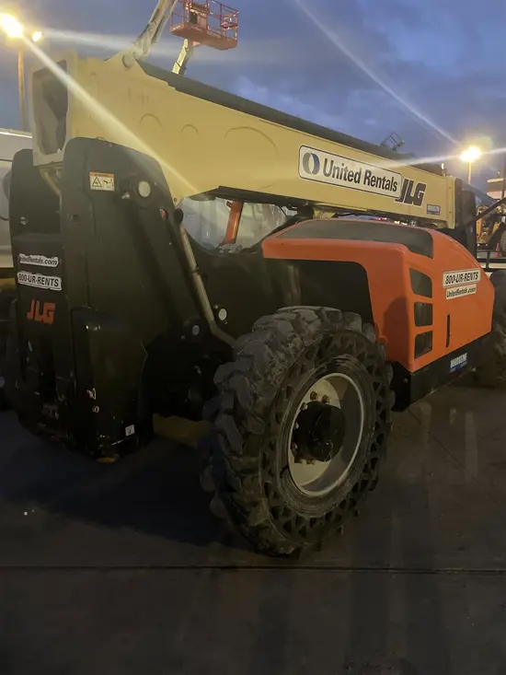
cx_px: 253
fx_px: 507
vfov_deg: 67.3
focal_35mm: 26
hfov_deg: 53.1
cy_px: 338
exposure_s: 1/25
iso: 1000
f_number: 1.6
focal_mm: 4.2
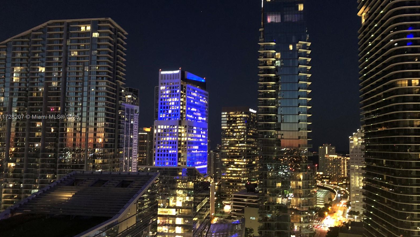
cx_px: 207
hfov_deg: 62.6
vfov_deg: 37.8
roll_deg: -0.6
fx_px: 345
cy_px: 117
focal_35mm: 31
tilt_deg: +2.8
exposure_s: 1/4
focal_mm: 3.99
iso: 200
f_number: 1.8
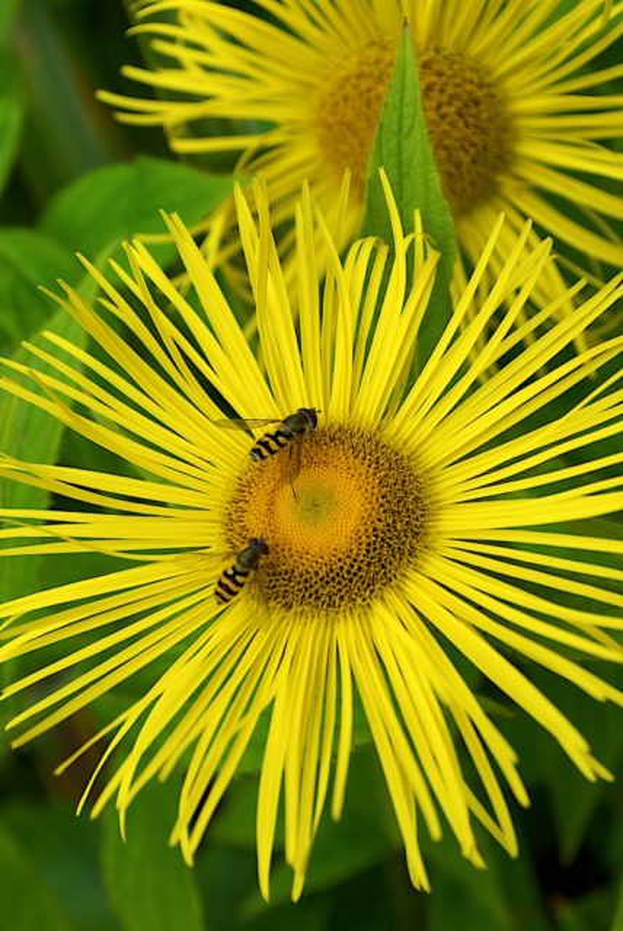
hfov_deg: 19.8
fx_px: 1787
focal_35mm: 69
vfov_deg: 29.2
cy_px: 466
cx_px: 312
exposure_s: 1/160
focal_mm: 46
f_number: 8
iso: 100
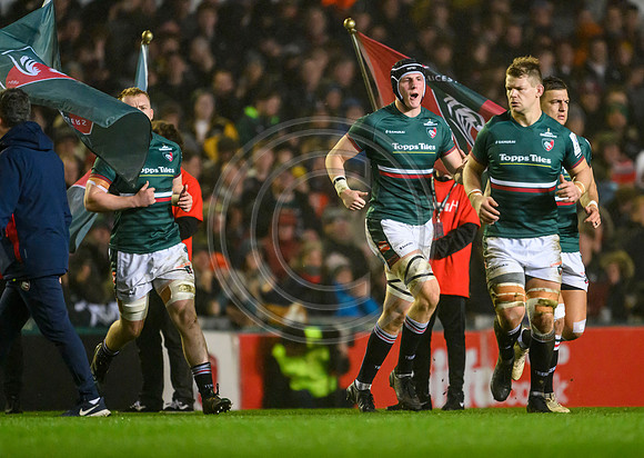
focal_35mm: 671
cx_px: 394
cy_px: 263
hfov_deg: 3.0
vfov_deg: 2.1
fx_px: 12259
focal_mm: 560
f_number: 4
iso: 8000
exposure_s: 1/1250
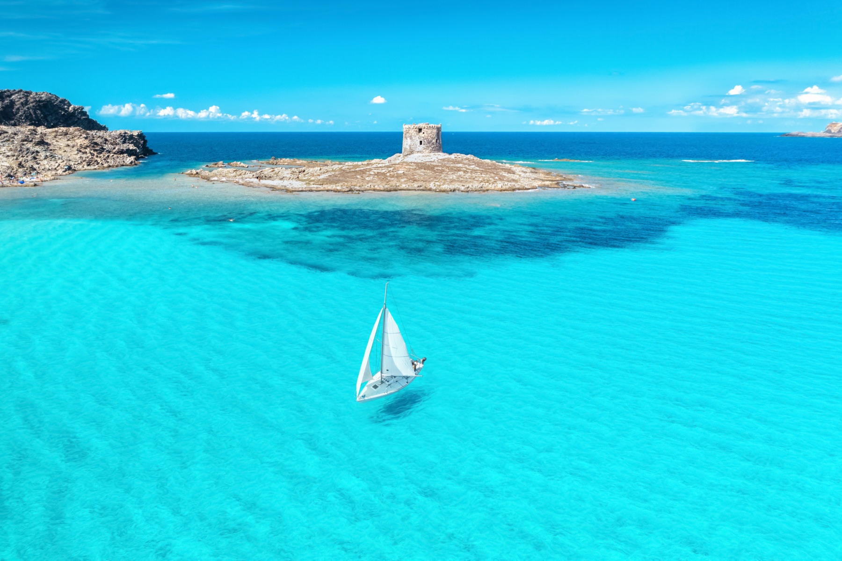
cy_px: 280
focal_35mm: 28
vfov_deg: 46.4
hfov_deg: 65.5
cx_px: 421
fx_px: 655
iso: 100
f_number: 4.5
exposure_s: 1/640
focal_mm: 10.3
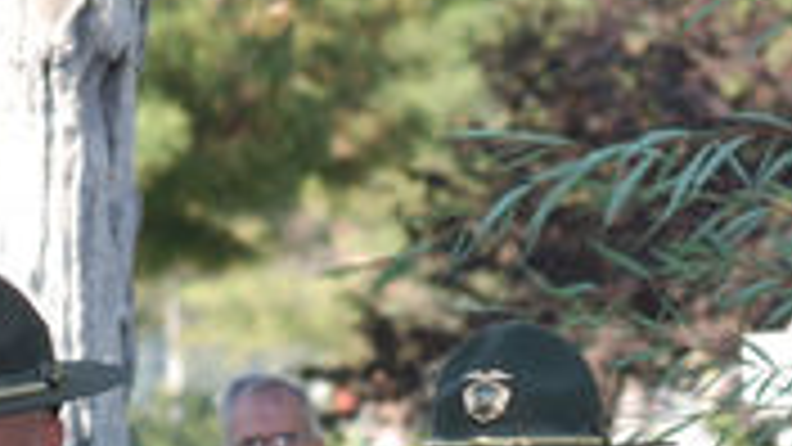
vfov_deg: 2.2
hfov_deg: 4.0
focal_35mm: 540
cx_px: 338
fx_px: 11340
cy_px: 649
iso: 110
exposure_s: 1/125
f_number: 5.6
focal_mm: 110
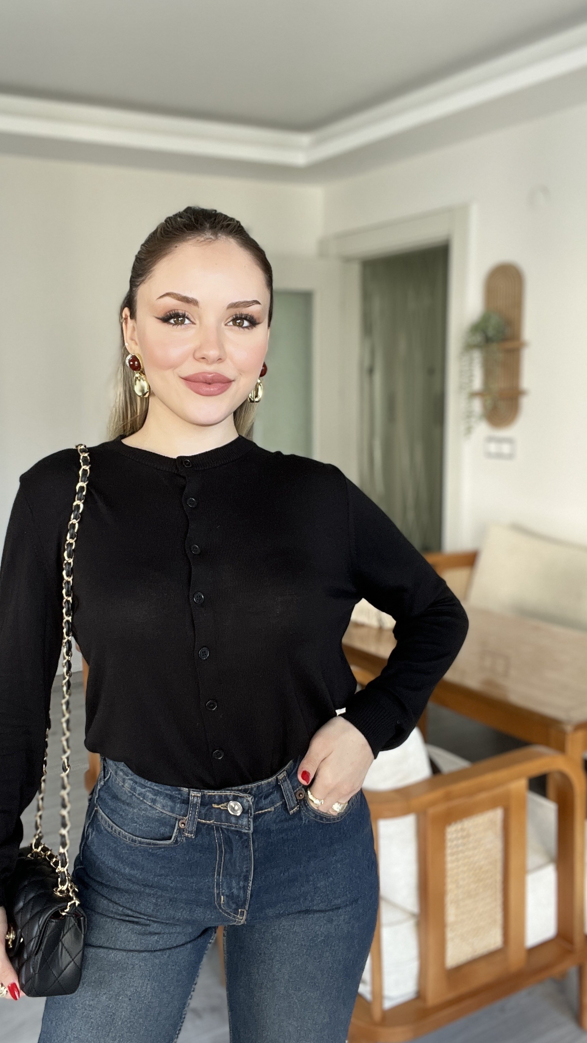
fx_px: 913
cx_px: 193
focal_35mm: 33
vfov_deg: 59.5
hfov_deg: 35.3
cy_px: 519
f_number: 2.2
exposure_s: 1/121
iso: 80
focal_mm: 2.71
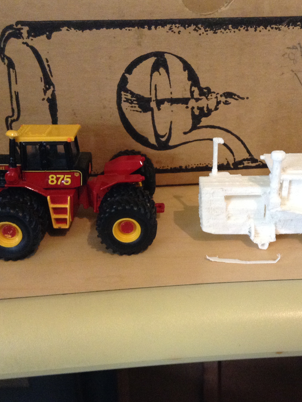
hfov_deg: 31.9
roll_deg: +0.1
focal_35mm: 45
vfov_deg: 42.1
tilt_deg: -25.6
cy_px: 199
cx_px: 203
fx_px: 524
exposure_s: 1/20
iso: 200
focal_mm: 3.3
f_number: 2.4
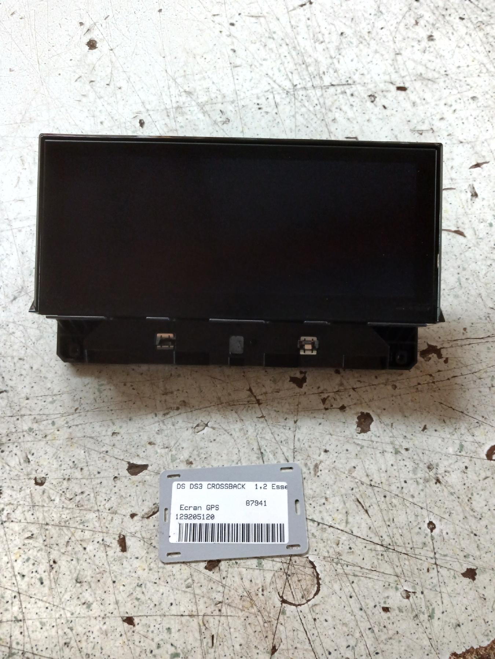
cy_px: 330
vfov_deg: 65.3
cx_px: 248
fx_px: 515
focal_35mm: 27
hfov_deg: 51.4
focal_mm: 3.98
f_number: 1.8
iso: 250
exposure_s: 1/25.1
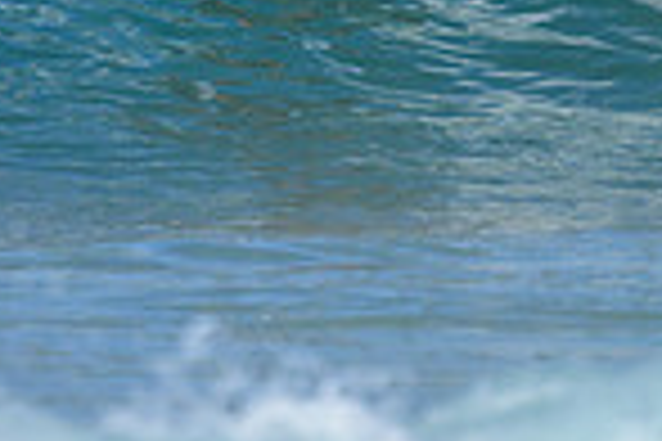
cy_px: -187
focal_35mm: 3502
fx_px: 64393
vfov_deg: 0.4
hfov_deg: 0.6
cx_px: 40
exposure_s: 1/2000
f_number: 6.3
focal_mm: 800
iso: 280
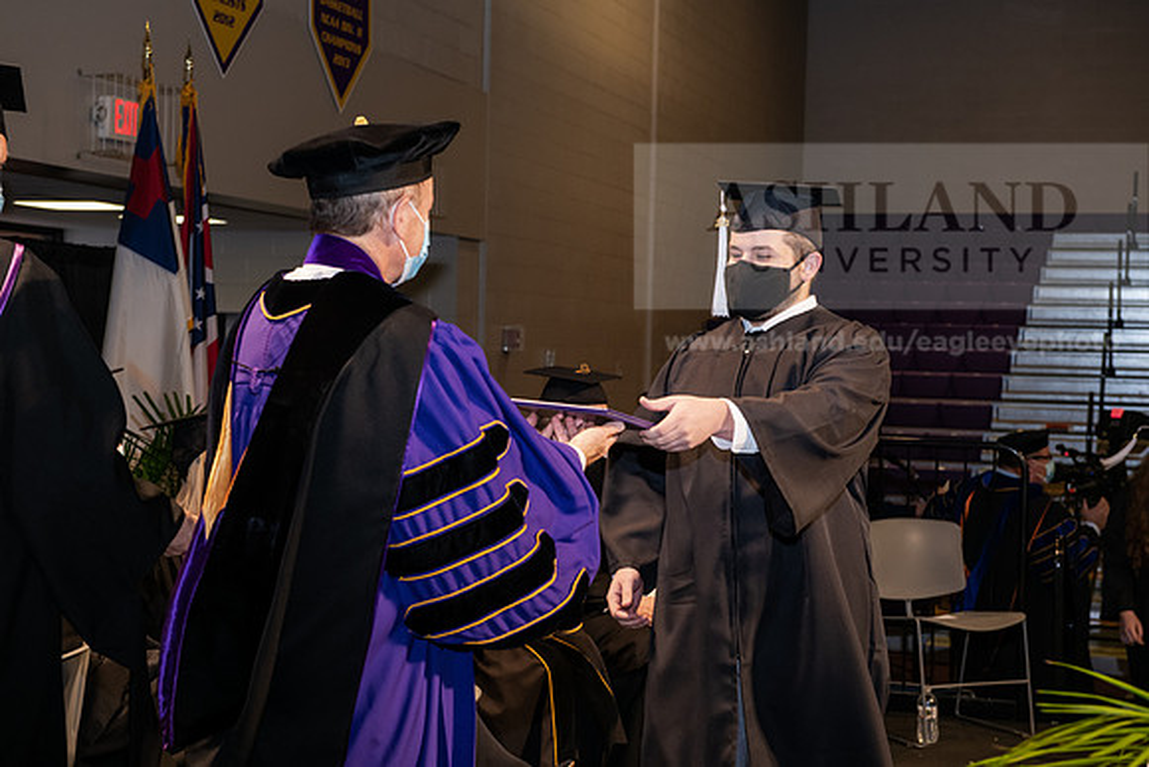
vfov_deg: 21.9
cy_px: 384
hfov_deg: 32.4
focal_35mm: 62
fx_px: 1979
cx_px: 574
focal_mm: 62
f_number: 6.3
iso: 1600
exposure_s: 1/200
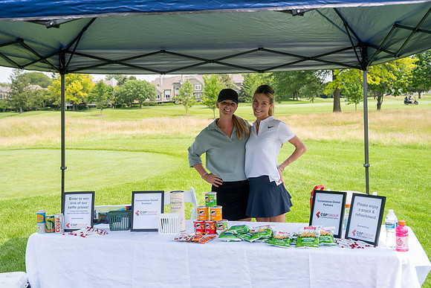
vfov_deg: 33.3
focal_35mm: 40
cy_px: 144
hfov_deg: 48.3
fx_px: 480
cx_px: 216
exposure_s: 1/500
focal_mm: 40
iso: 250
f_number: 5
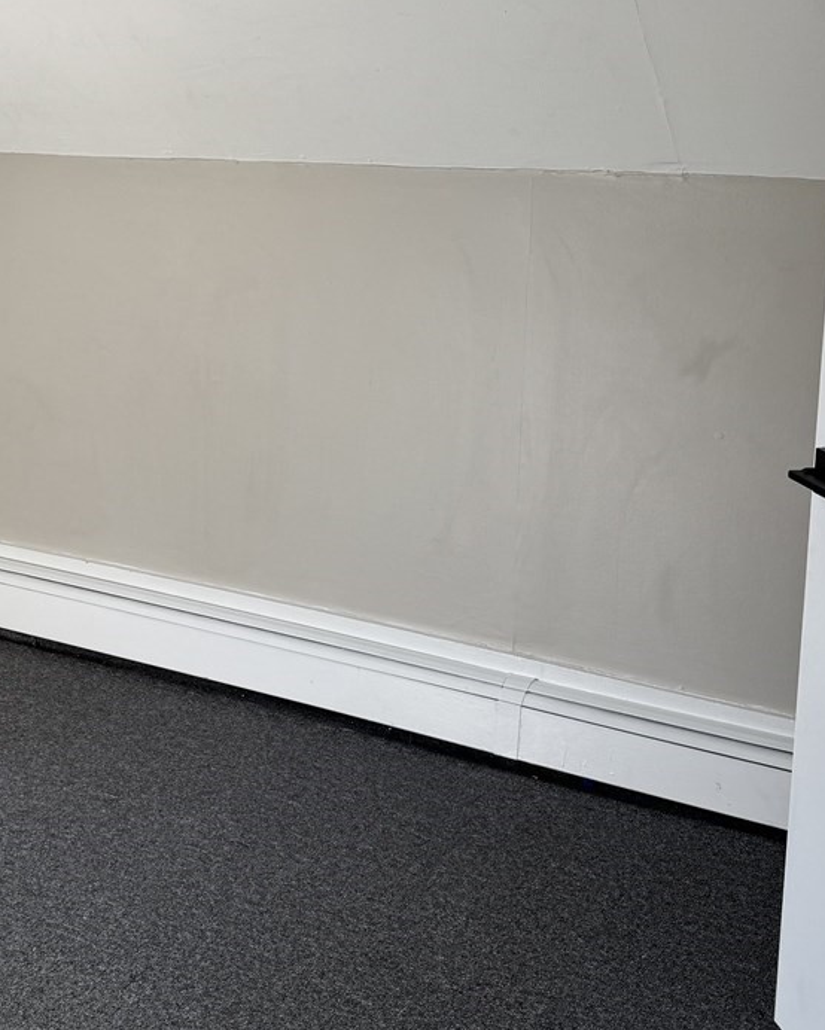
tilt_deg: -7.5
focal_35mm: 52
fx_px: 1586
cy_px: 320
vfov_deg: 35.5
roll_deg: +0.1
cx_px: 201
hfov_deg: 28.7
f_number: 1.78
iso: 64
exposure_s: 1/185
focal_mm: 6.76
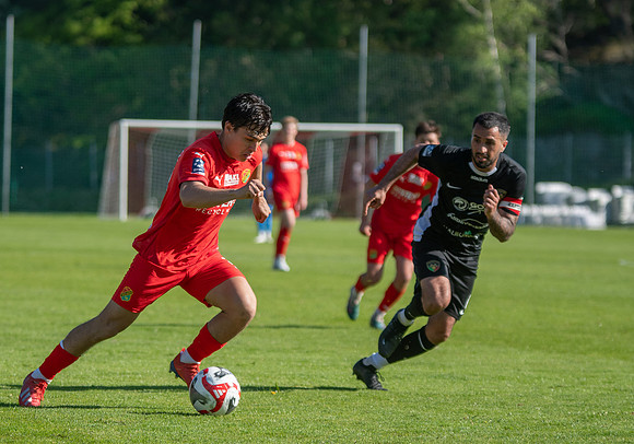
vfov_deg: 5.7
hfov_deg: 8.2
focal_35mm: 248
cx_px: 199
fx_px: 4427
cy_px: 290
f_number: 3.2
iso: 220
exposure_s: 1/2000
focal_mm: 122
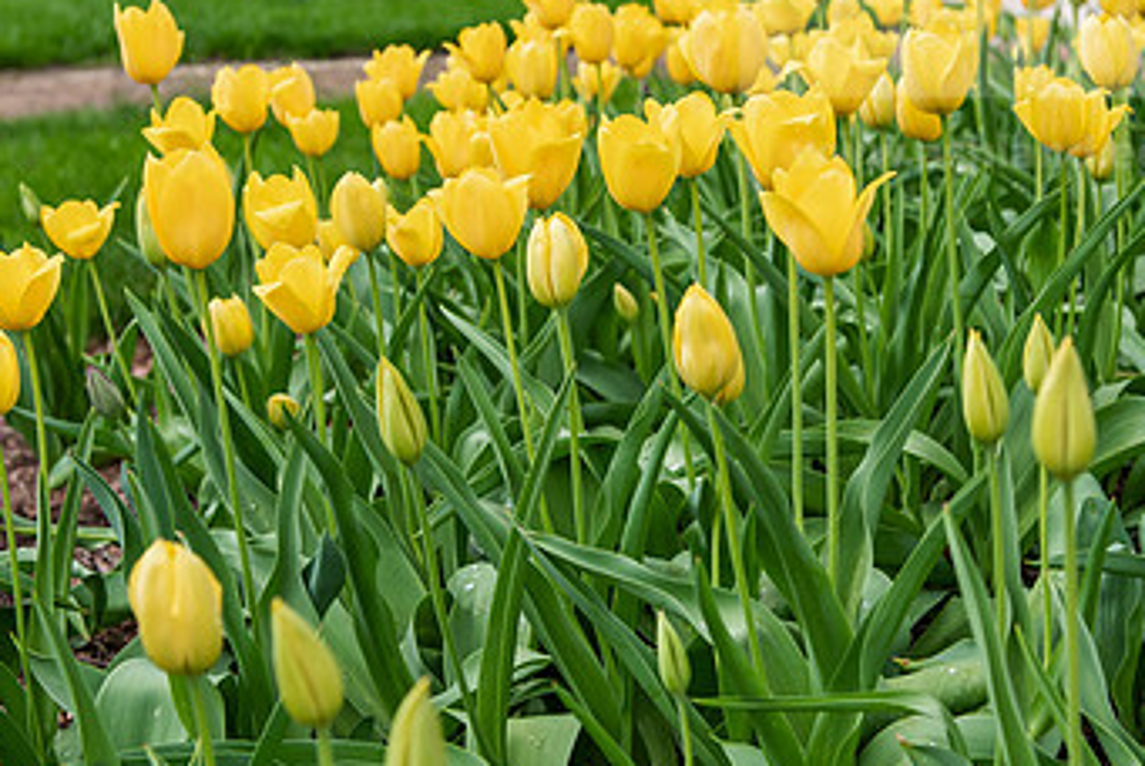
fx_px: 2165
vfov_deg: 20.0
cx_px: 638
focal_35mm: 68
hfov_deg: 29.6
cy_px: 223
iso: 80
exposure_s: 1/250
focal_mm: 40
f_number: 4.5
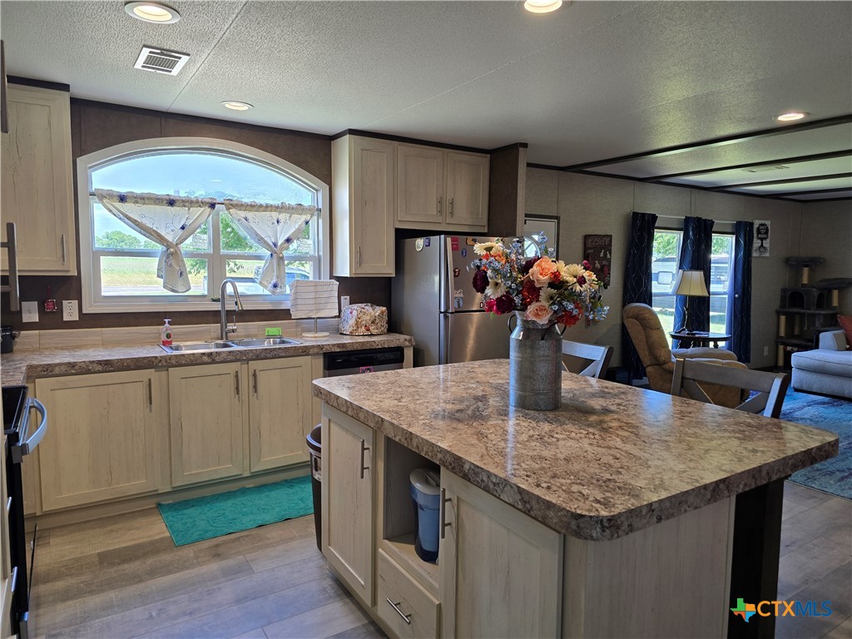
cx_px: 426
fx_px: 566
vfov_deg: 58.9
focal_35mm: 23
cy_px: 320
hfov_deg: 73.9
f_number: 1.7
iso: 80
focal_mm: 6.3
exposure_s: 1/120
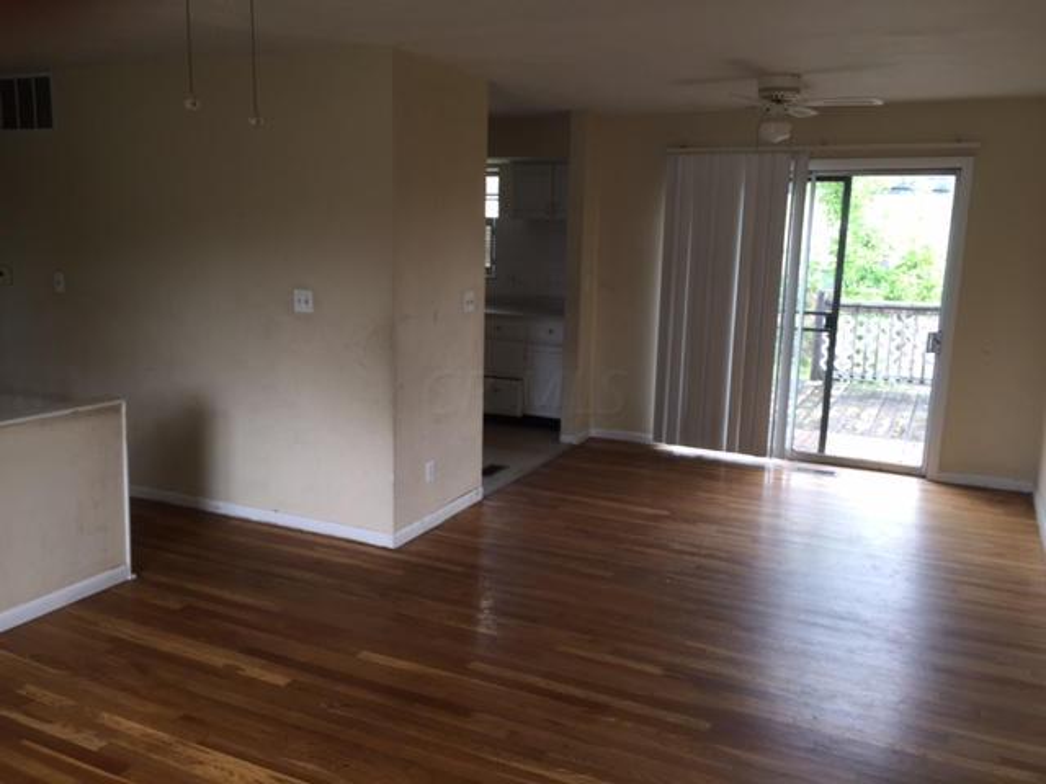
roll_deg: -1.5
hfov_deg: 61.7
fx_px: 876
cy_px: 392
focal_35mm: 29
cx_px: 523
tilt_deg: -8.3
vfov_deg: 48.2
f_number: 2.2
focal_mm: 4.15
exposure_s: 1/60
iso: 32
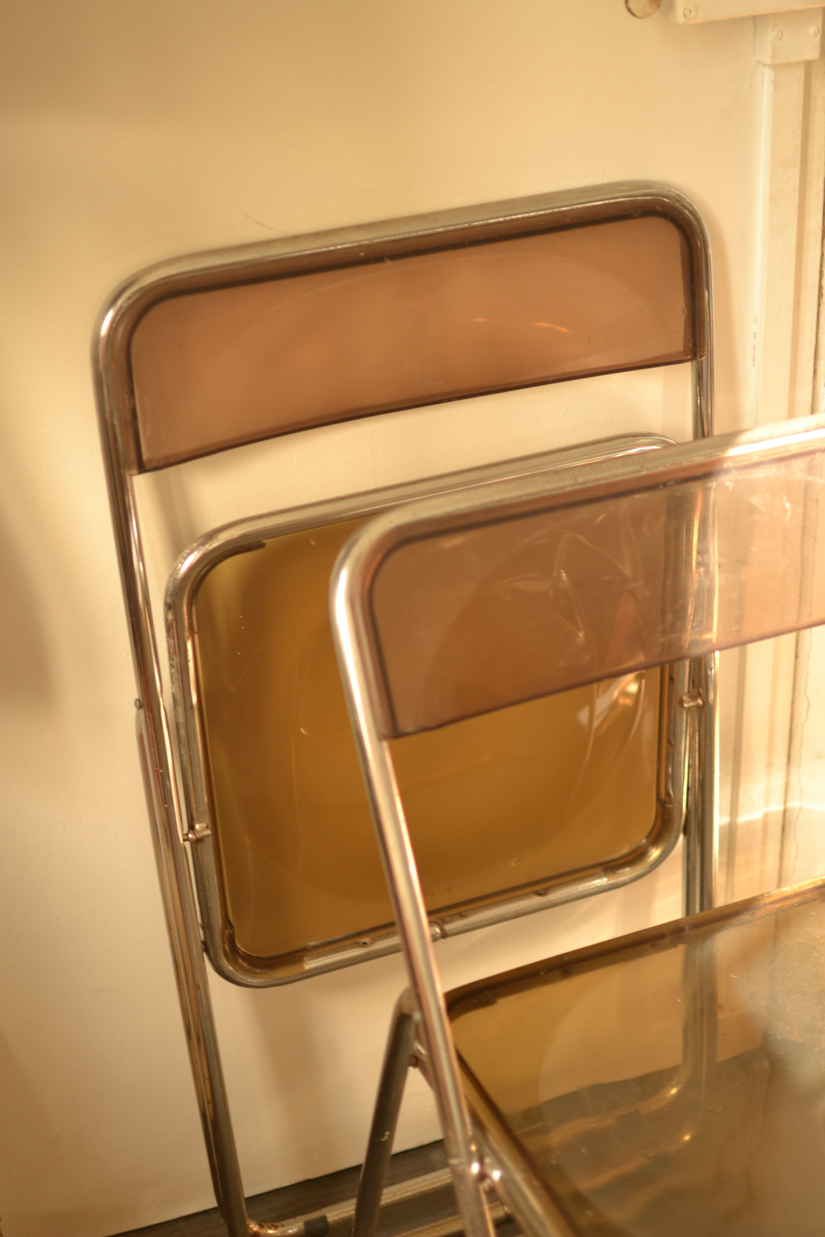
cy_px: 618
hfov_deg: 25.8
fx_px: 1805
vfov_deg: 37.9
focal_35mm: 52
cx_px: 412
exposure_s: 1/60
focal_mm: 35
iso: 100
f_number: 2
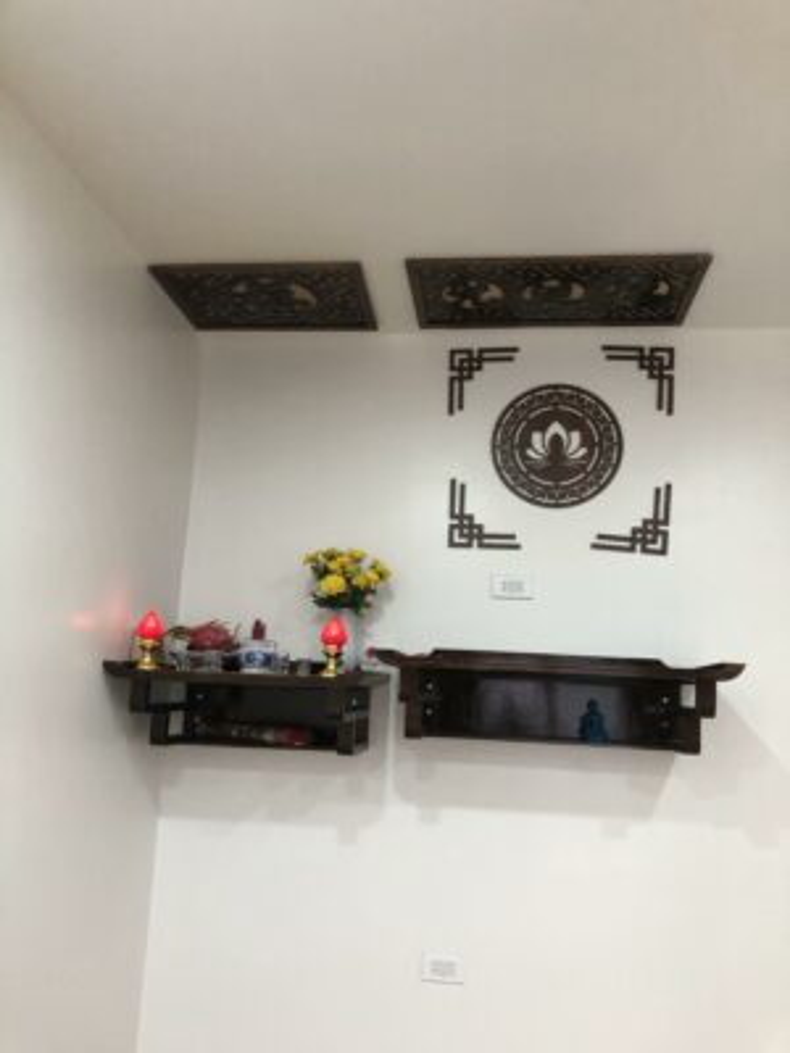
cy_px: 526
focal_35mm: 28
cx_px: 395
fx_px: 852
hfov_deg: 49.7
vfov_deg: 63.4
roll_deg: -3.5
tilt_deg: +10.4
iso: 40
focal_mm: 4
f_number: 1.8
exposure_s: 1/25
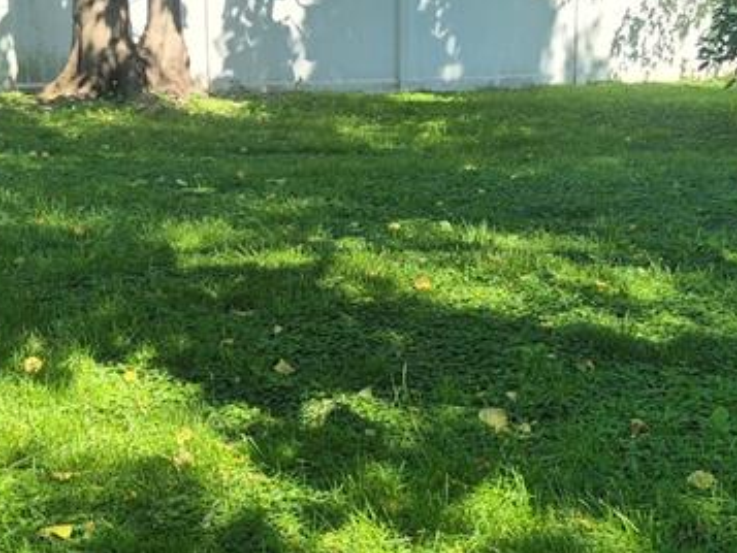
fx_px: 1406
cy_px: 291
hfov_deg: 29.2
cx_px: 266
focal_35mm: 66
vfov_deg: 22.3
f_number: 1.8
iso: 25
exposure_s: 1/473
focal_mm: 5.4
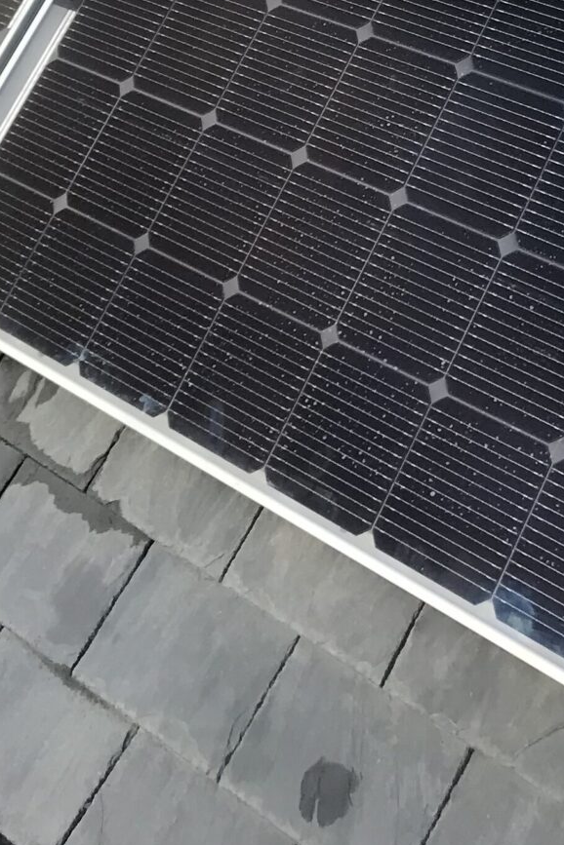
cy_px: -359
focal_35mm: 86
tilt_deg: -8.1
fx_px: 2021
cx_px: 417
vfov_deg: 20.7
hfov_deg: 15.8
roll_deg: +1.9
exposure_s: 1/422
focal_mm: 3.99
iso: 20
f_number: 1.8
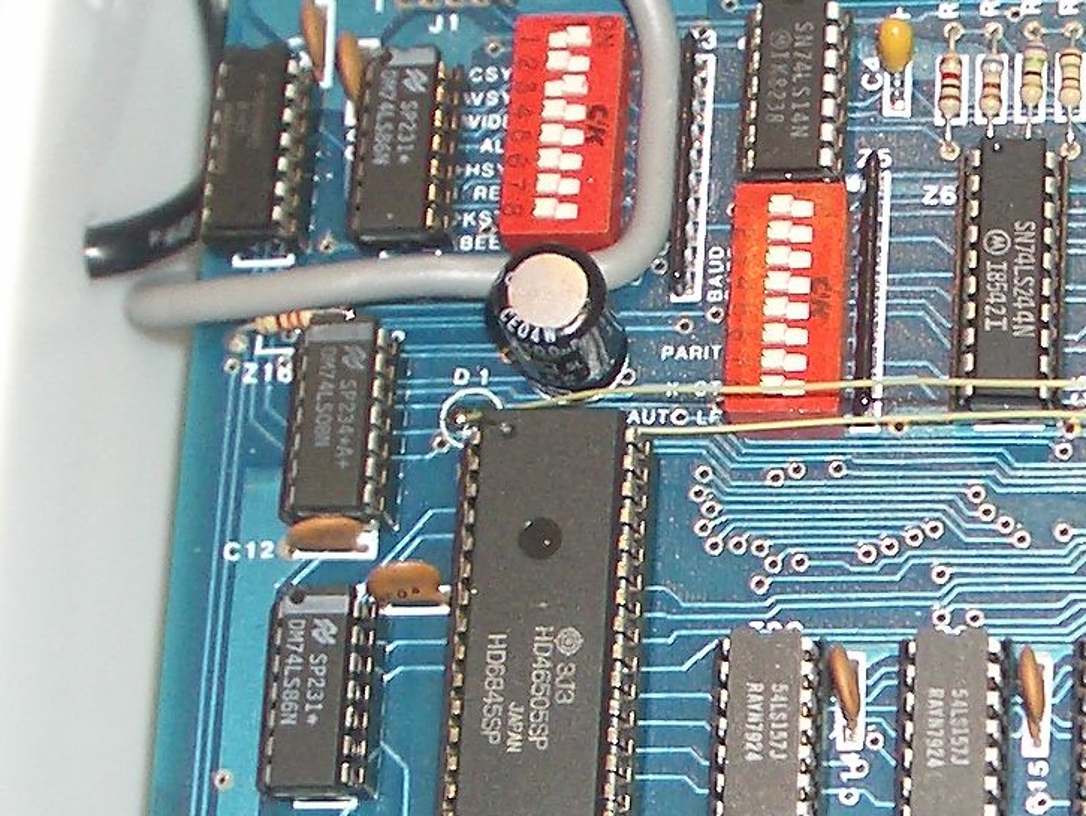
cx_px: 1254
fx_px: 3484
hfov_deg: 17.0
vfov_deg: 13.3
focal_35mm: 111
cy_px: 698
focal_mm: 5.8
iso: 100
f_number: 2.6
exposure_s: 1/60
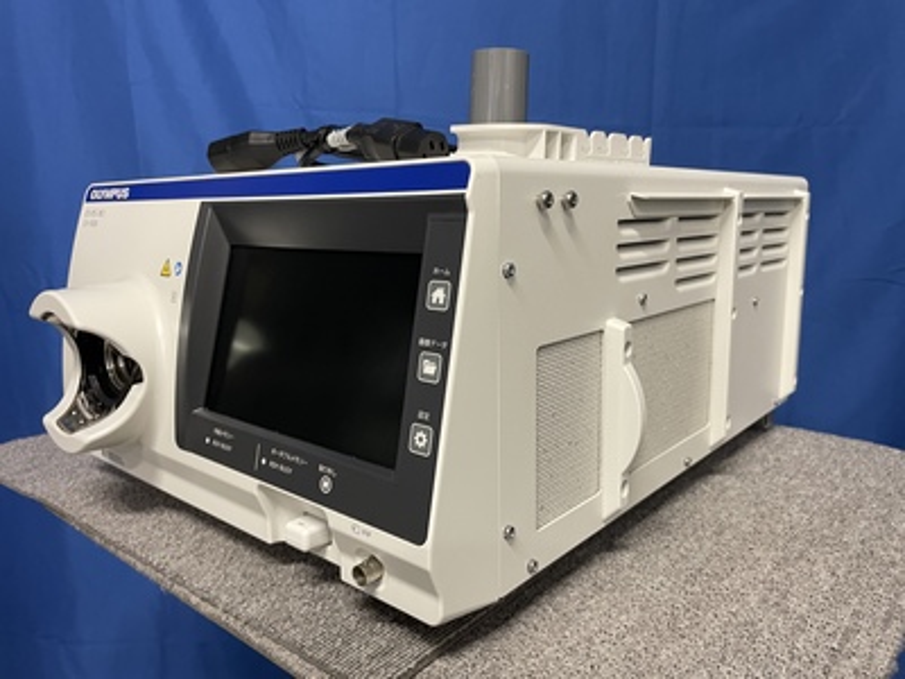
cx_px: 452
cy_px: 340
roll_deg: +1.0
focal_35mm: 26
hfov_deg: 67.3
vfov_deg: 53.1
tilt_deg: -10.5
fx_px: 680
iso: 200
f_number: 1.6
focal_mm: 4.2
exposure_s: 1/50
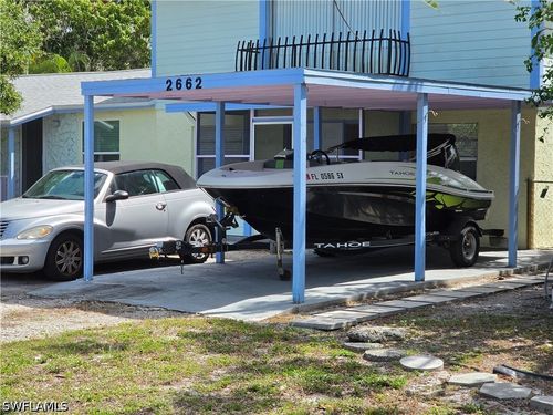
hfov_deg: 28.2
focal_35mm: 69
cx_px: 276
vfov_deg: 21.3
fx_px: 1102
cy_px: 208
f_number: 2.4
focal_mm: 7
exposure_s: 1/574
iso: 25
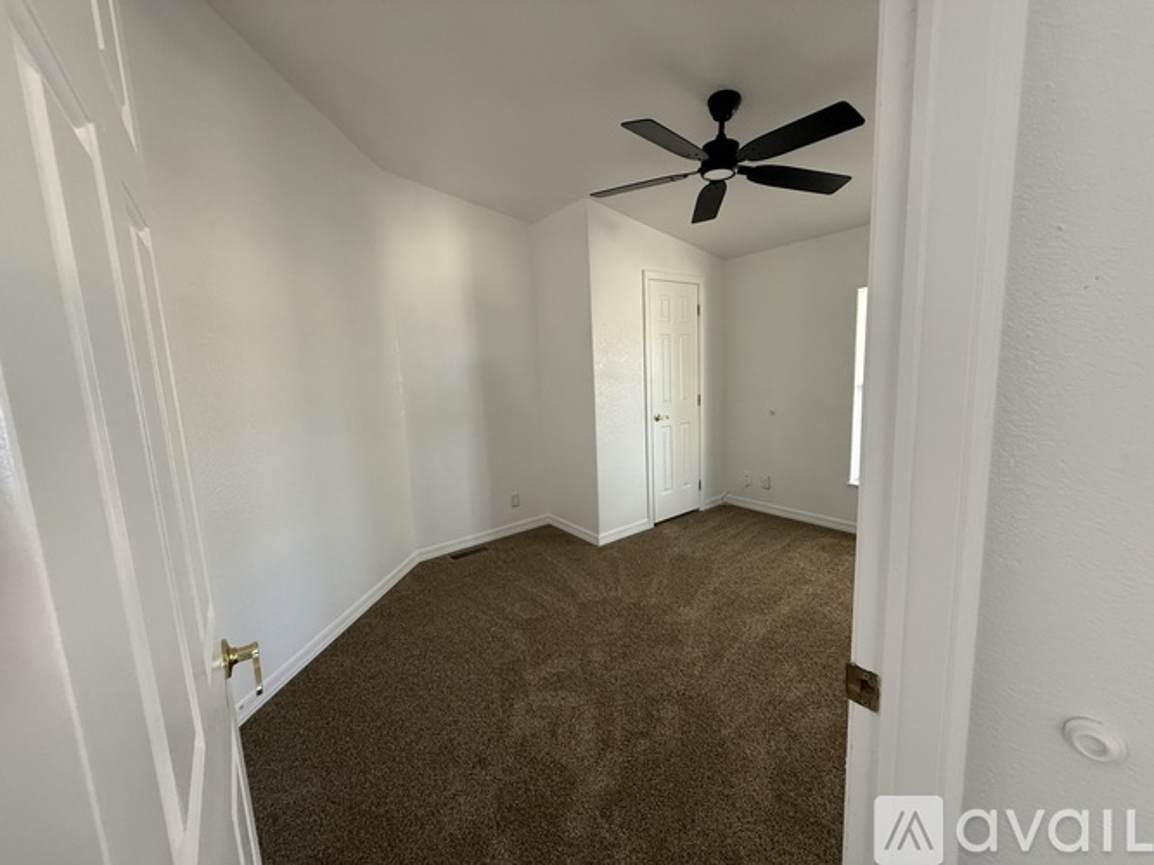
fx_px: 467
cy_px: 432
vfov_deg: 85.7
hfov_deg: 102.1
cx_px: 577
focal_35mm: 14
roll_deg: +3.1
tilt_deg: -8.3
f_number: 2.2
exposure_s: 1/84
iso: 400
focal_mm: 2.22
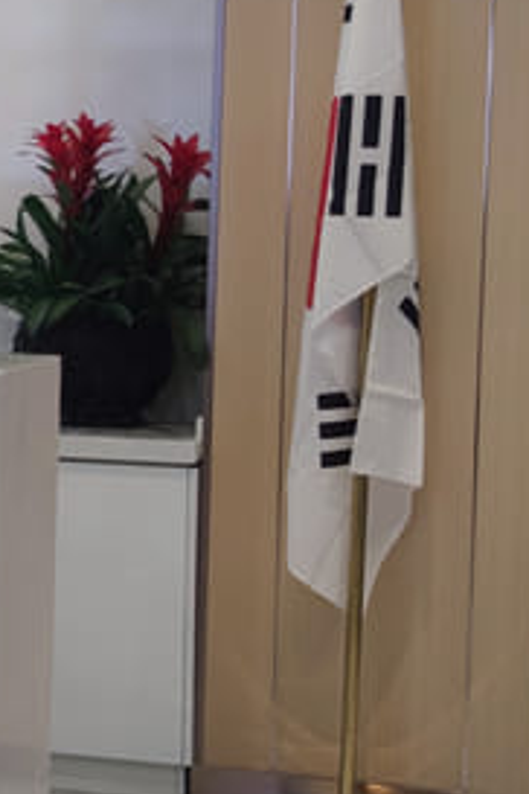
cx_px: -503
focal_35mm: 119
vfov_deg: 17.2
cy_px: 364
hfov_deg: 10.6
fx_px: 2623
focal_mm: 6.72
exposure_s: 1/101
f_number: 1.69
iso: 50
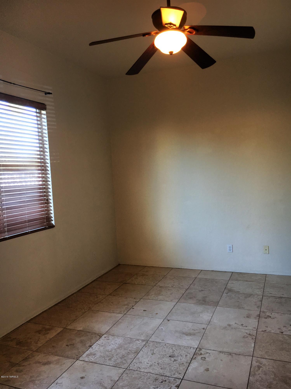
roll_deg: +1.6
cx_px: 146
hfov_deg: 48.2
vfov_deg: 61.7
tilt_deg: -4.4
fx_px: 325
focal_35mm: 29
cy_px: 194
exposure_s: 1/30
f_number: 2.2
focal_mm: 4.15
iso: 32
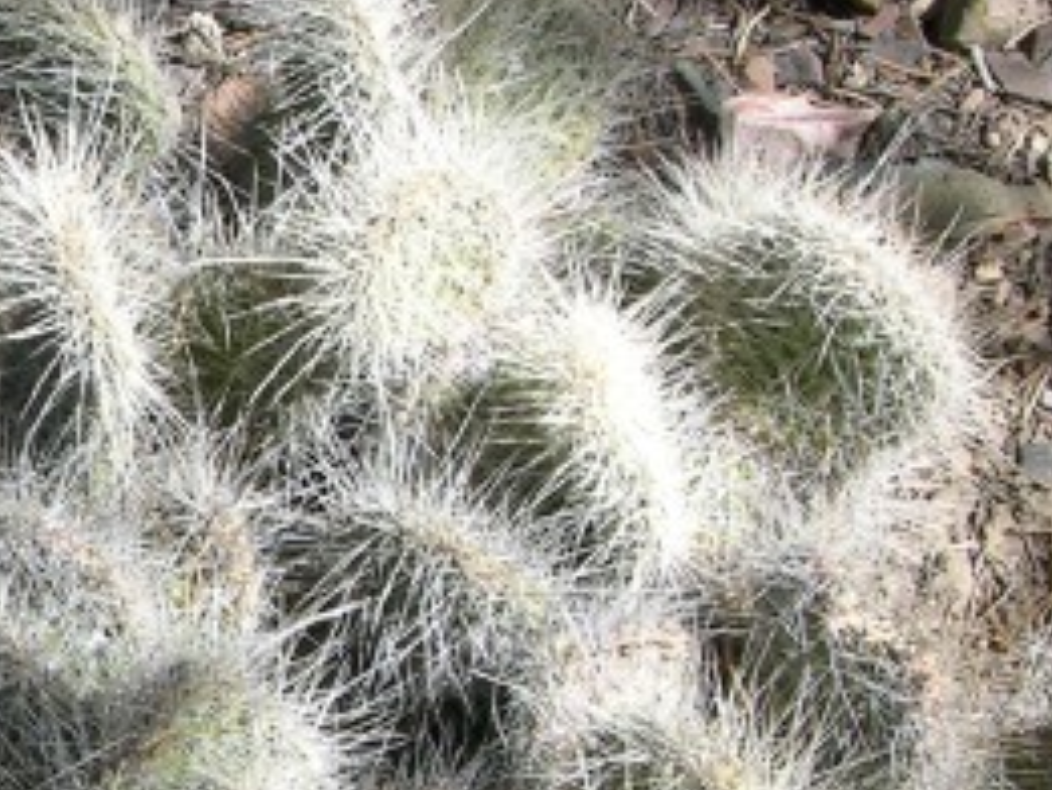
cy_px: 802
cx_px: -359
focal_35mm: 145
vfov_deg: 10.2
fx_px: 4409
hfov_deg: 13.1
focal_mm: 9.5
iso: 50
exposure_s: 1/175
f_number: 5.1
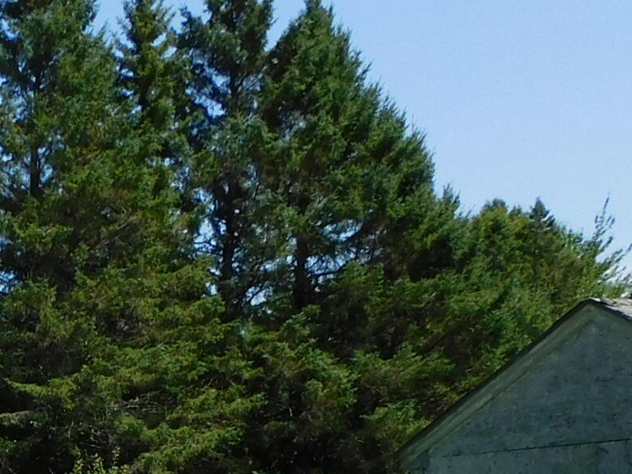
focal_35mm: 91
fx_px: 1661
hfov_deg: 19.3
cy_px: 780
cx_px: -266
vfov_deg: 14.7
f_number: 3.3
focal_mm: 4.3
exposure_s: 1/1250
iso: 125
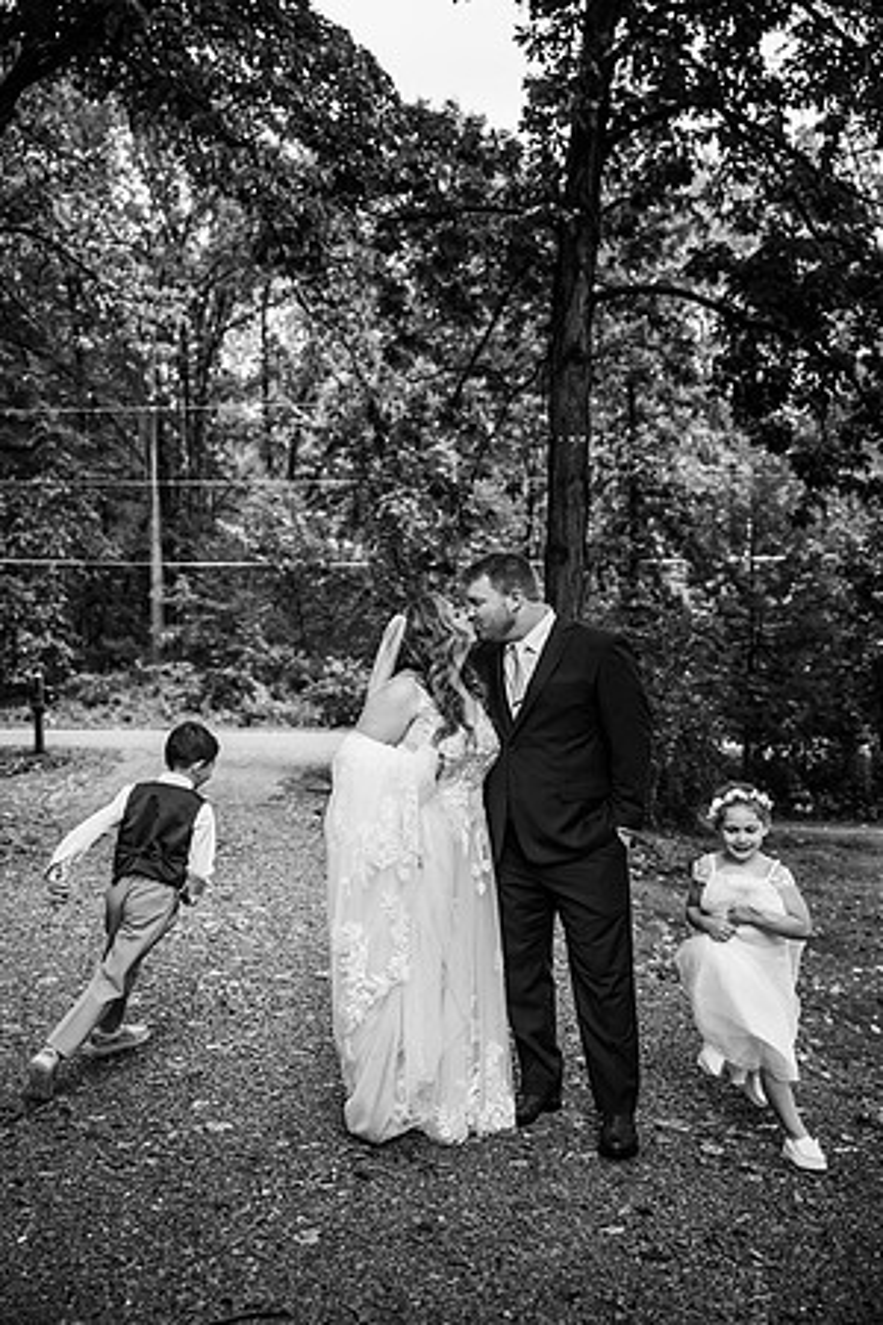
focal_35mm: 36
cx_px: 442
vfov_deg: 53.1
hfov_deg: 36.9
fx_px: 1324
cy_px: 662
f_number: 3.2
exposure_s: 1/500
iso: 200
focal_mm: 36
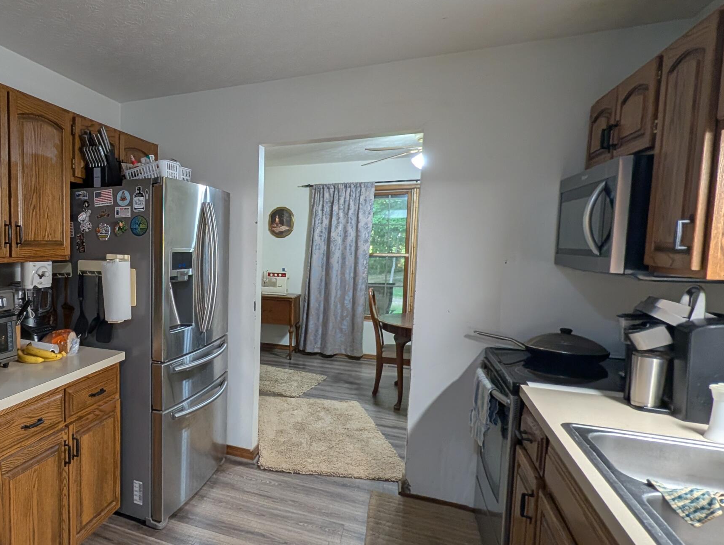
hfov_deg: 70.9
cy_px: 285
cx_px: 143
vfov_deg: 63.5
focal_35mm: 21
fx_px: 440
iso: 76
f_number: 1.7
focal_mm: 2.02
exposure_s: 1/40
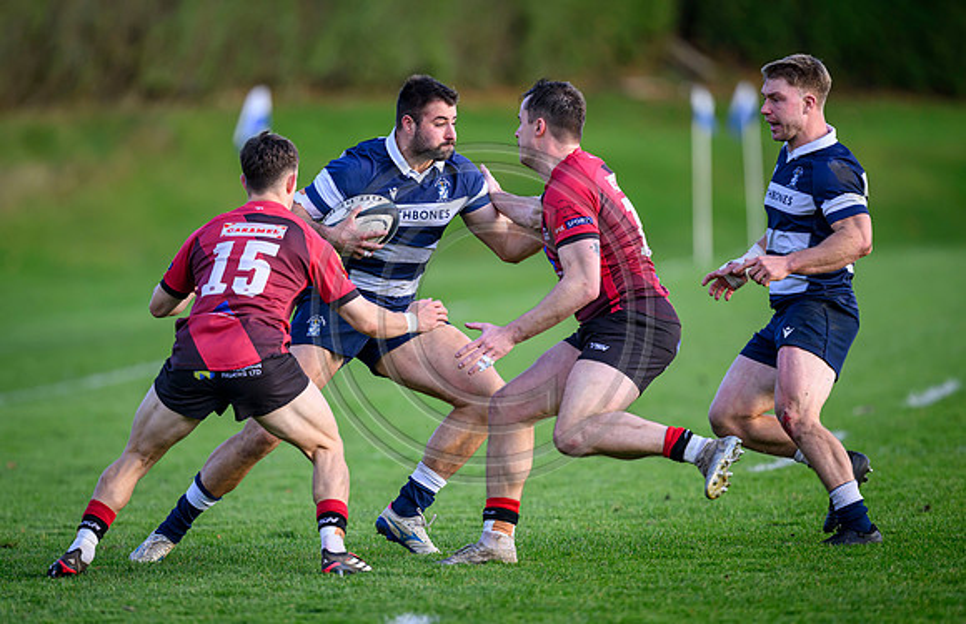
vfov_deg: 2.8
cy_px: 301
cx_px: 391
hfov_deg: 4.3
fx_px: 12773
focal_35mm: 480
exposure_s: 1/2000
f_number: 3.2
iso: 800
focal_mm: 400
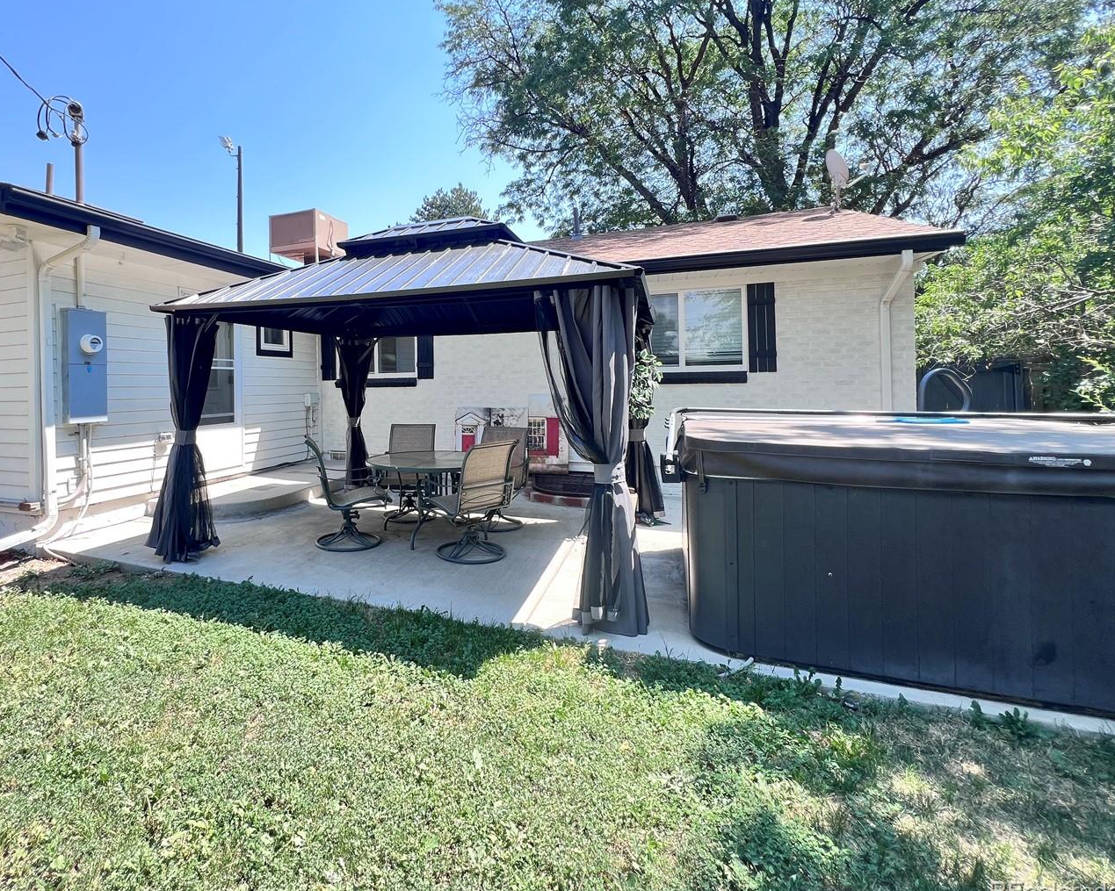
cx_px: 429
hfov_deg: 91.5
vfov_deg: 79.9
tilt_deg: +0.7
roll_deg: +0.9
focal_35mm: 16
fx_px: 528
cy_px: 383
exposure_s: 1/185
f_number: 1.8
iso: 32
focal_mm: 1.57
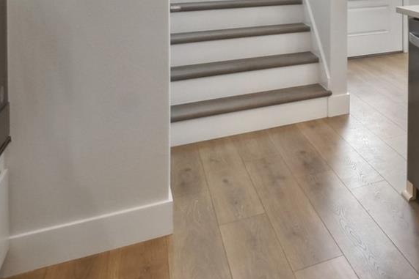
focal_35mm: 42
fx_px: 489
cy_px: -43
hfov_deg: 36.0
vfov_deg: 28.4
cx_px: 503
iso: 100
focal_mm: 10
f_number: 7.1
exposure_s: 1/400
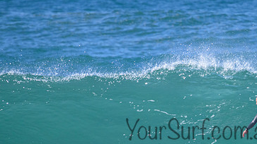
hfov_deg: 1.6
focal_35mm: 1338
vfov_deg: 0.9
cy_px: 123
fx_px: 9116
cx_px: 199
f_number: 11
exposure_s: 1/2000
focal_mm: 800
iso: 2200
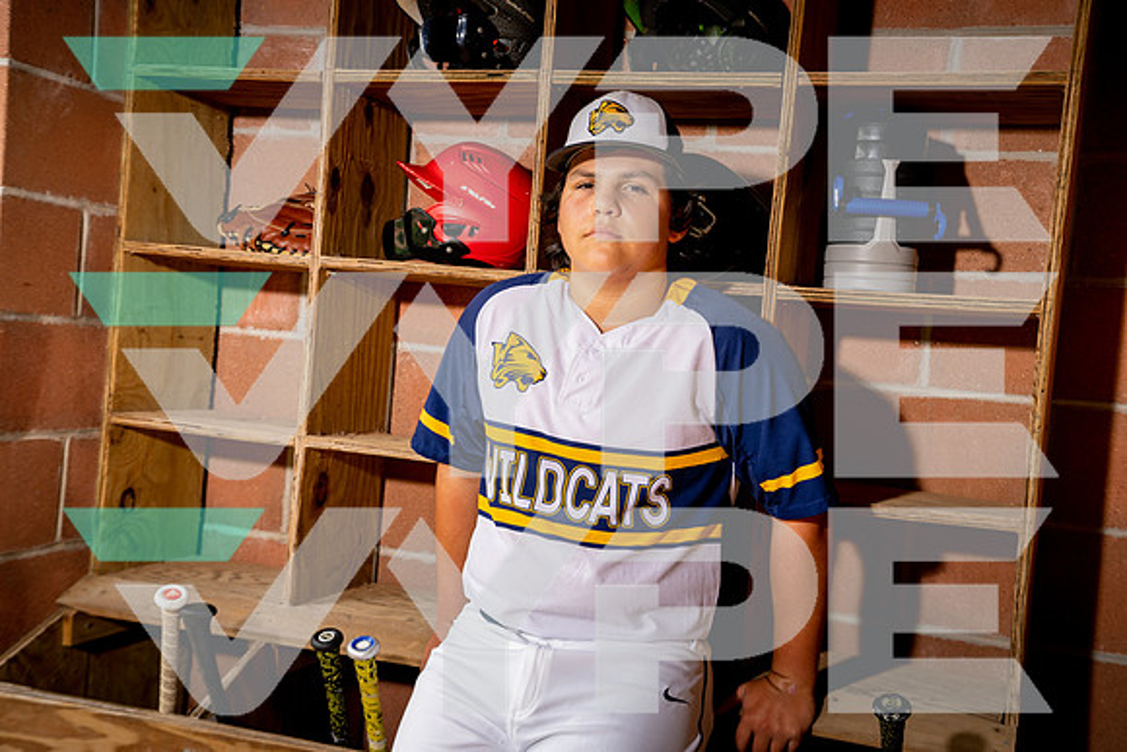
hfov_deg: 43.6
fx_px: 1410
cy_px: 376
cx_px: 564
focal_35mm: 45
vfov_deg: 29.9
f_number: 5
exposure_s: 1/250
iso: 100
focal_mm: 45
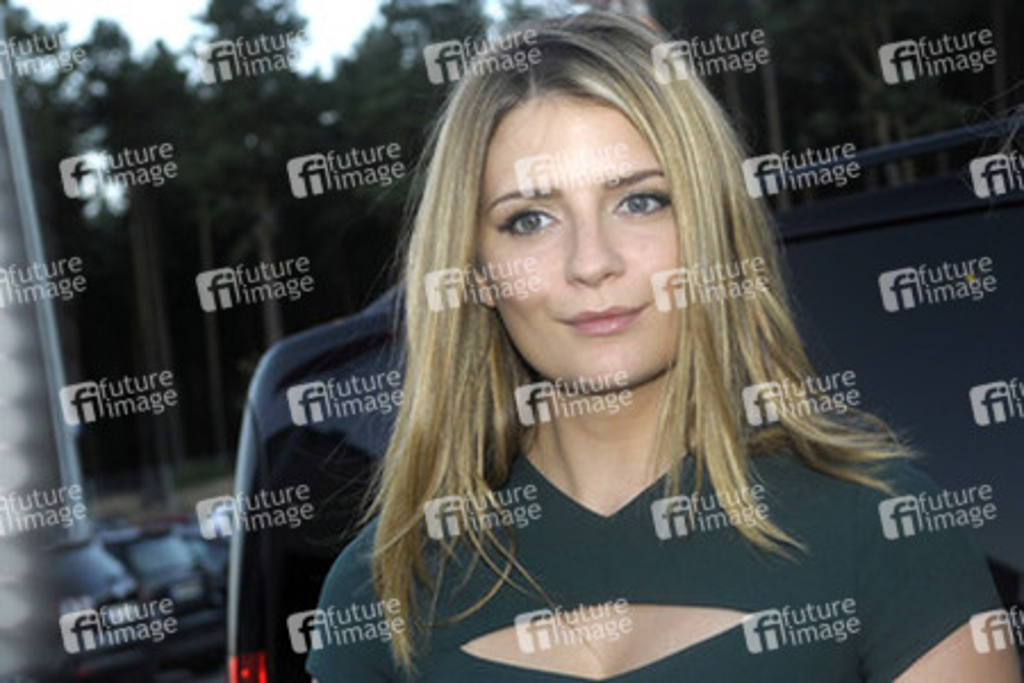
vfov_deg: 20.6
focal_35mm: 66
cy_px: 342
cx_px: 512
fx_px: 1877
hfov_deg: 30.5
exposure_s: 1/160
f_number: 5
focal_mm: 44
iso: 320
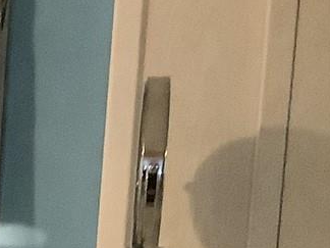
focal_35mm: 153
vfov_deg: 9.2
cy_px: 480
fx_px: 1459
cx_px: -483
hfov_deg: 10.8
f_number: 2.4
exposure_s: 1/30
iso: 400
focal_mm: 3.3
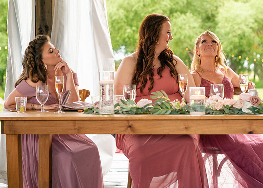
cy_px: 75
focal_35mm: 108
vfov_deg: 13.2
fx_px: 809
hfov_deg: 18.4
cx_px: 154
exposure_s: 1/160
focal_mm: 85
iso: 1600
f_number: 4
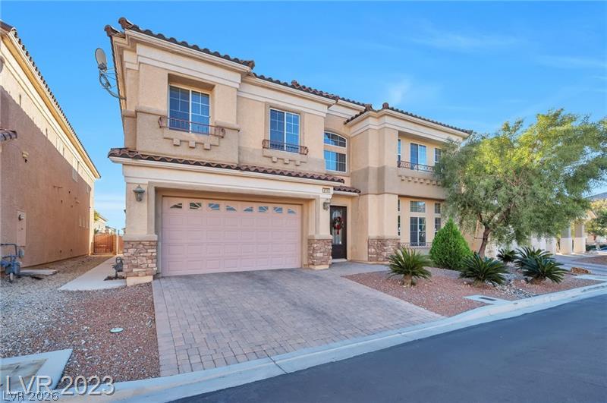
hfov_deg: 96.8
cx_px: 304
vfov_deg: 73.6
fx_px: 269
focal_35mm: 16
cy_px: 202
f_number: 11
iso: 100
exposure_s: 1/60
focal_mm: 16
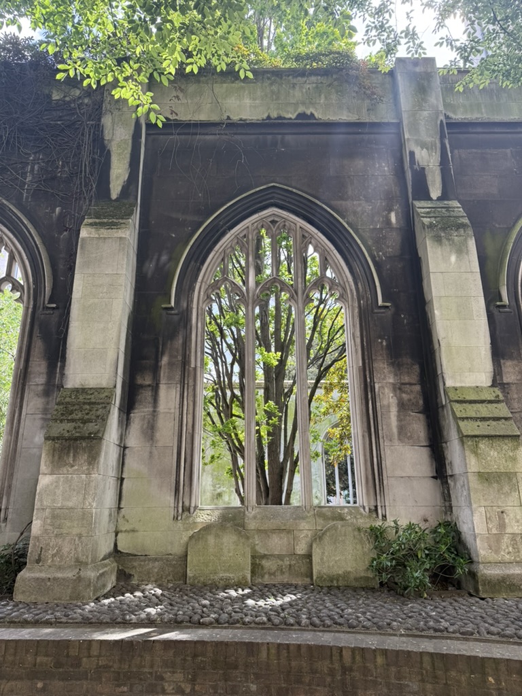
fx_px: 483
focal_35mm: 24
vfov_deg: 71.6
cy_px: 348
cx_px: 261
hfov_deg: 56.8
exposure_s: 1/245
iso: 80
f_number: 1.78
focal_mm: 6.76
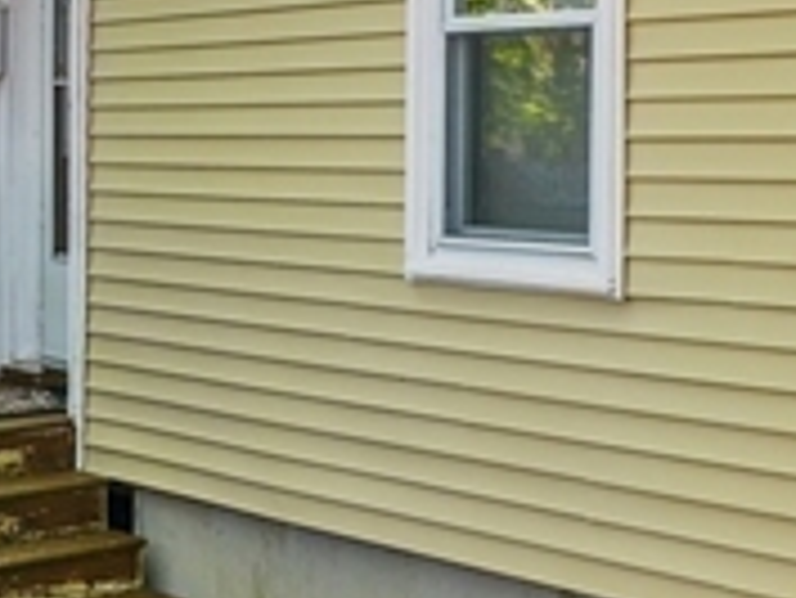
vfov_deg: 18.8
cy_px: 173
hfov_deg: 19.8
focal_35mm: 78
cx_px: 1349
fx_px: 1795
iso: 100
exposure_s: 1/160
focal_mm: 14
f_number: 5
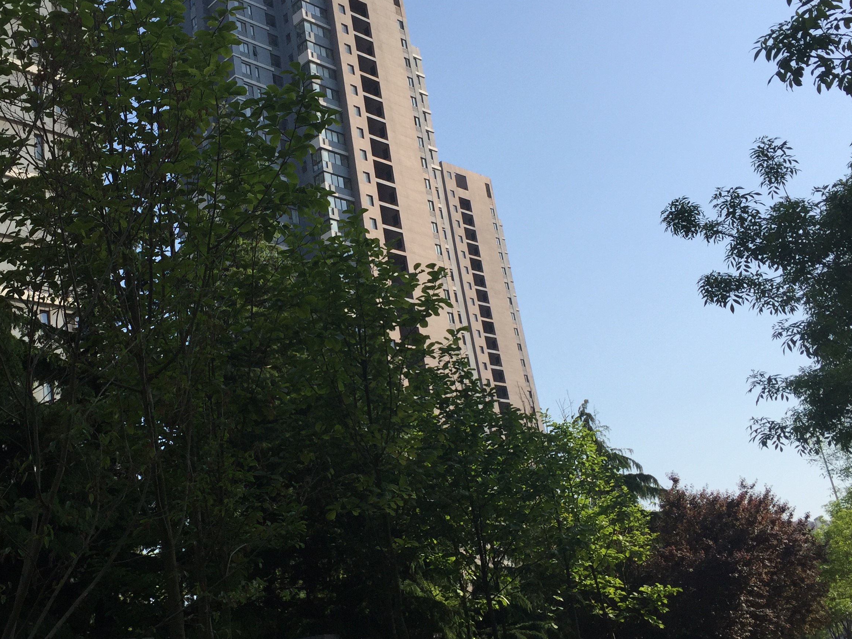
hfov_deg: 45.5
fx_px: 1009
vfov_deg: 35.1
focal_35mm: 41
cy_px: 319
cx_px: 334
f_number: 2.2
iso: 32
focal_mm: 4.15
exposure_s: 1/2475
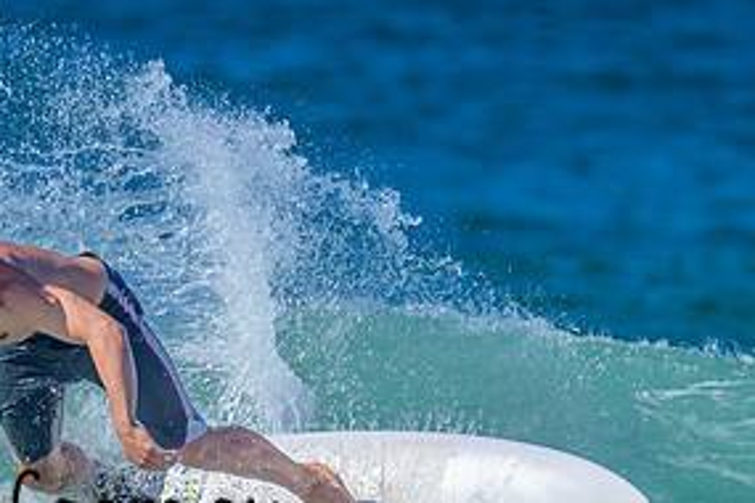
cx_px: 81
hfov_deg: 0.9
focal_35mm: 2237
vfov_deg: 0.6
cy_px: 452
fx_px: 46911
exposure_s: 1/2000
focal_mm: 800
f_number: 6.3
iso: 320
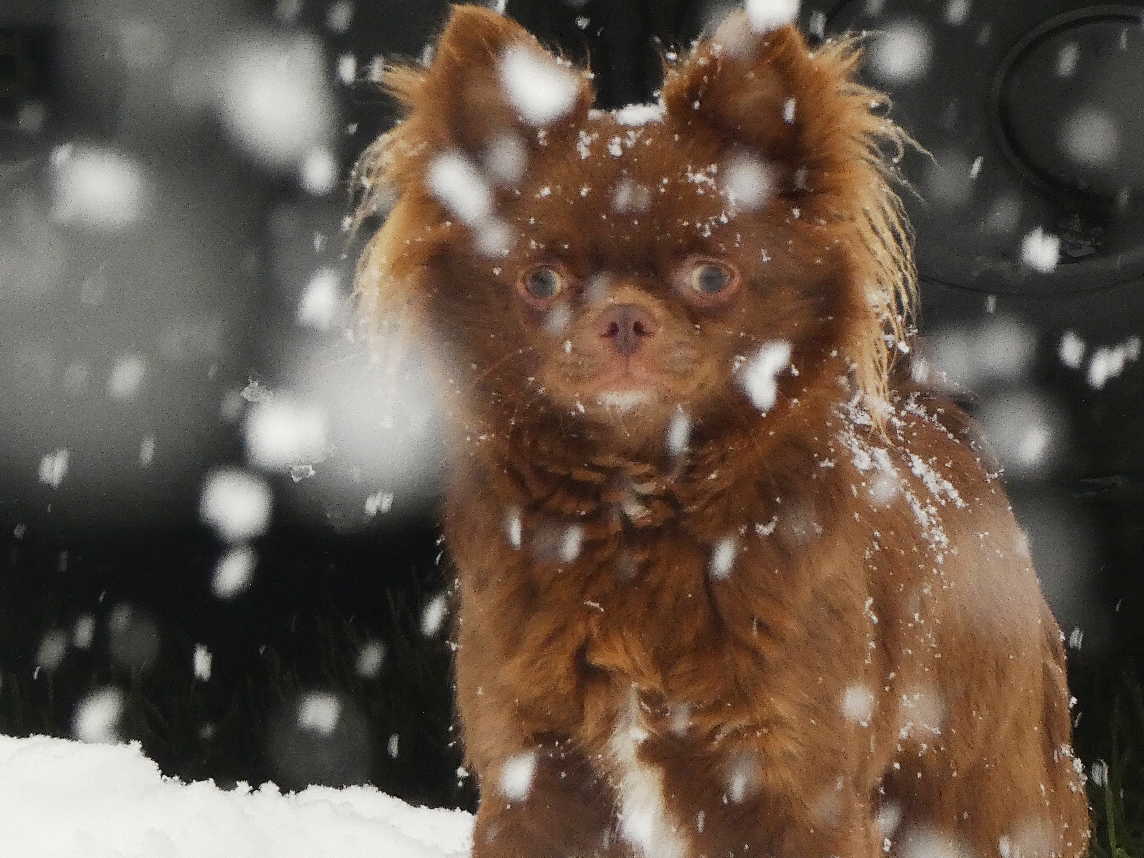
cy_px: 347
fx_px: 24554
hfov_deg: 2.7
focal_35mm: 743
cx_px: 618
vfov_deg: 2.0
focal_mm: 95.2
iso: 400
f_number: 5.6
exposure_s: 1/250
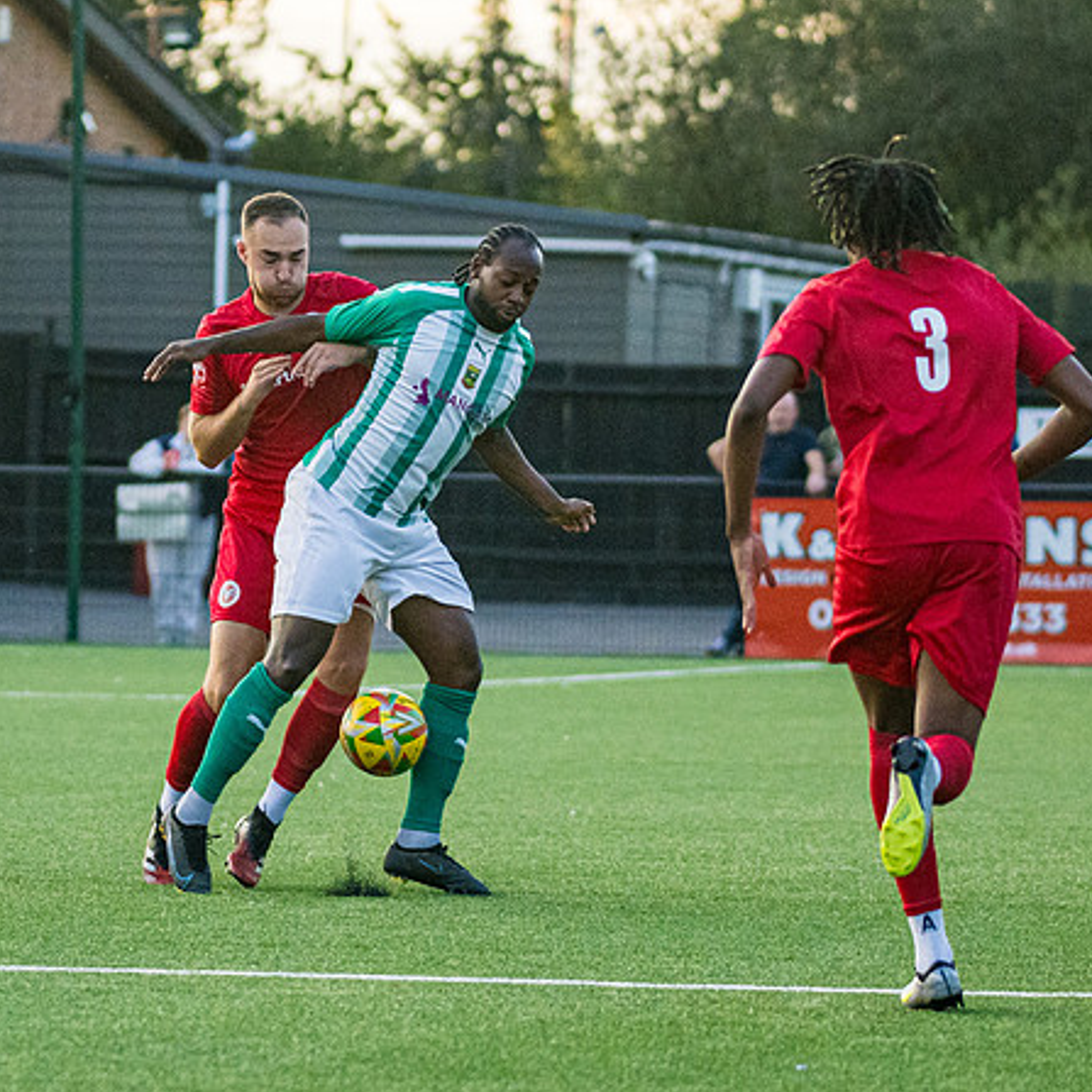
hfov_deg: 5.0
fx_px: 12527
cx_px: 348
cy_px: 507
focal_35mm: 351
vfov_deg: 5.0
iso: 1250
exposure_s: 1/4000
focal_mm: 125
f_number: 2.8
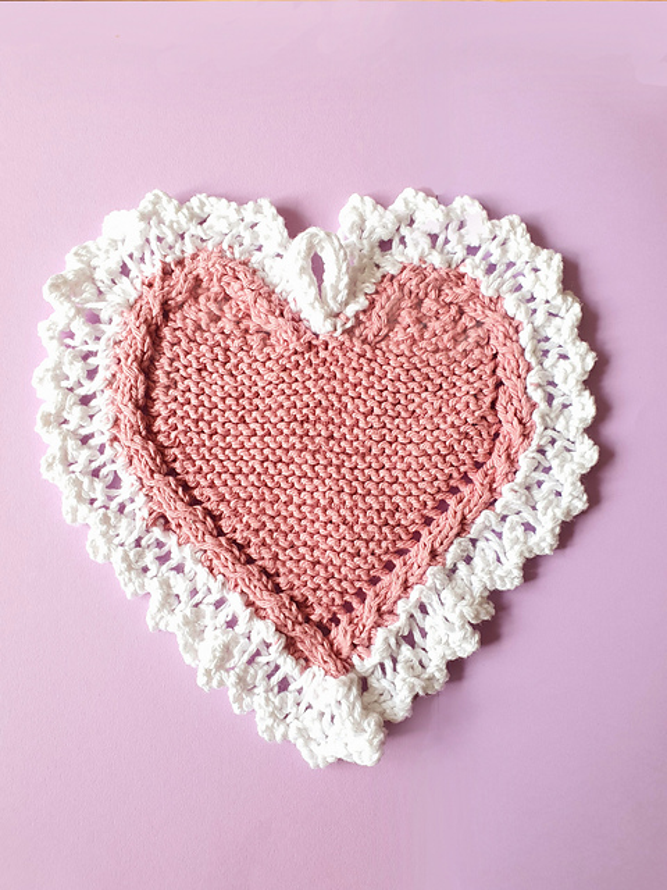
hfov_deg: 53.1
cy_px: 445
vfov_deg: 67.3
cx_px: 334
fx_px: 668
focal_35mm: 26
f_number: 2.4
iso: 125
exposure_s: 1/100
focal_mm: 4.3
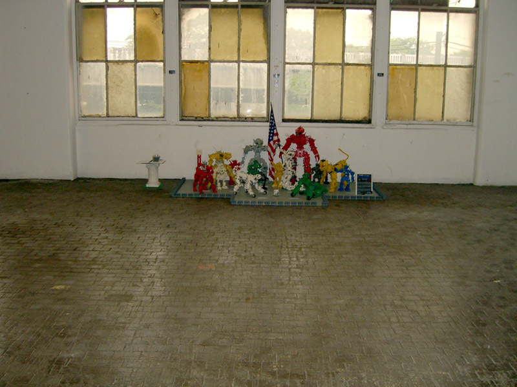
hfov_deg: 49.0
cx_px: 258
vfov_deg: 37.7
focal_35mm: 38
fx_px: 568
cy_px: 194
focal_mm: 7.9
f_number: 2.8
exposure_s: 1/60
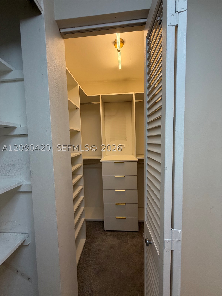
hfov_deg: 85.7
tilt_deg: -3.6
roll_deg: +1.7
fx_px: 120
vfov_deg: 102.1
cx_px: 111
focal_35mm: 14
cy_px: 148
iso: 160
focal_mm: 2.22
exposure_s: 1/120
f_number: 2.2
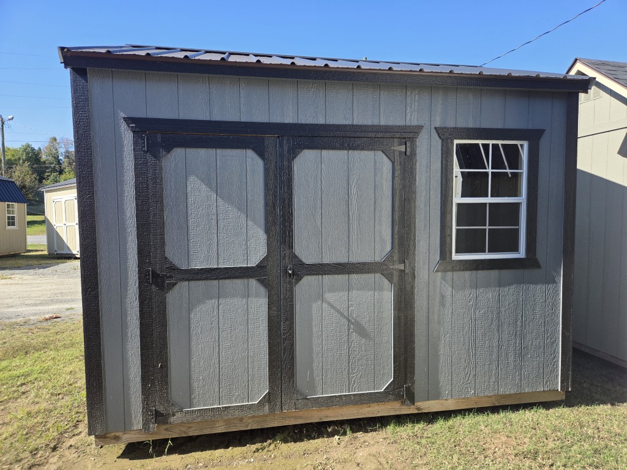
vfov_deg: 58.9
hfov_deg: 73.9
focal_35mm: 23
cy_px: 235
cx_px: 314
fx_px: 417
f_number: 1.8
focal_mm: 5.4
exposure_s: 1/2198
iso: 80
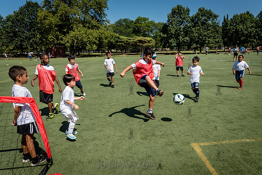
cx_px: 148
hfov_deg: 67.0
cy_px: 99
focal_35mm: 27
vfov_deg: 47.8
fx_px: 197
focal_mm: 24
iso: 200
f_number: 4
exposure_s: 1/2000
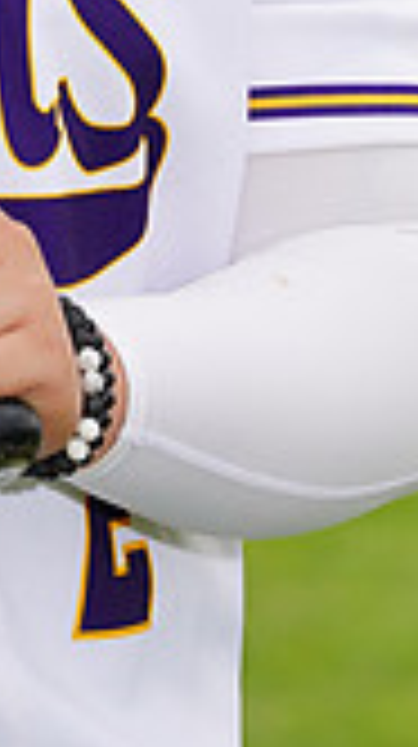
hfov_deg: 1.4
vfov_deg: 2.4
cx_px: -317
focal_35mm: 893
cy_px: -374
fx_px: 17650
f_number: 9
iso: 160
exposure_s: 1/250
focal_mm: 244
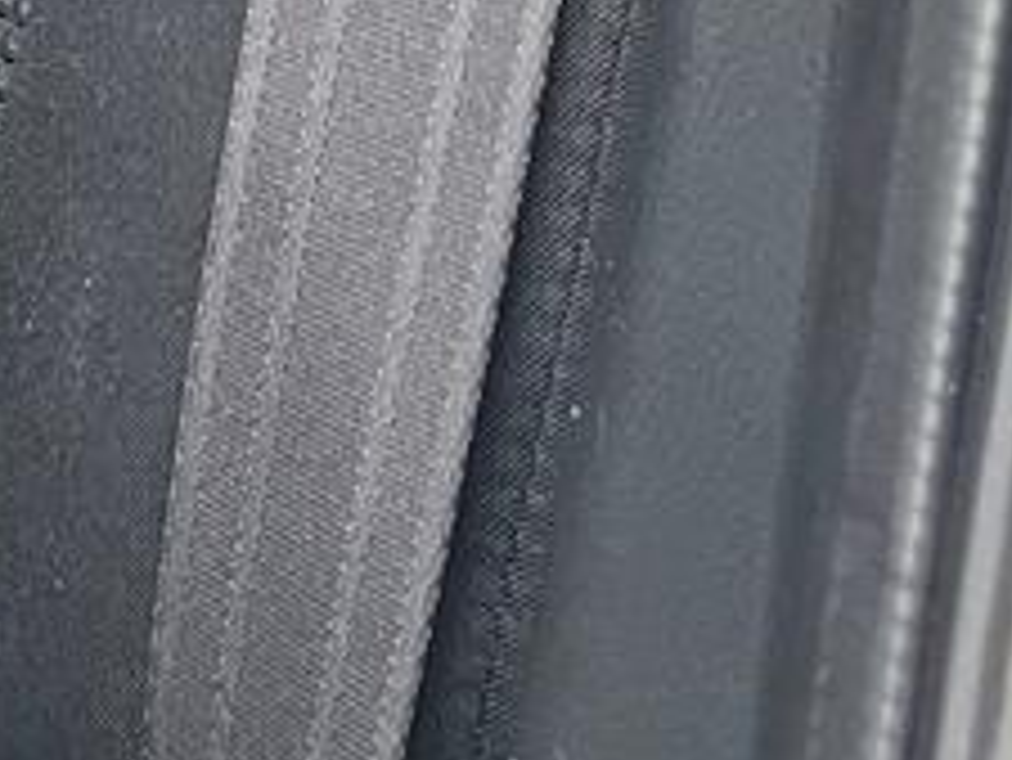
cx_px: -1282
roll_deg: +11.1
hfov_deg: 11.4
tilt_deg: -16.4
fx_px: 4329
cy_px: -747
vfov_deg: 9.4
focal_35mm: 148
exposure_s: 1/60
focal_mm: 4.2
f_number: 1.6
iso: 400
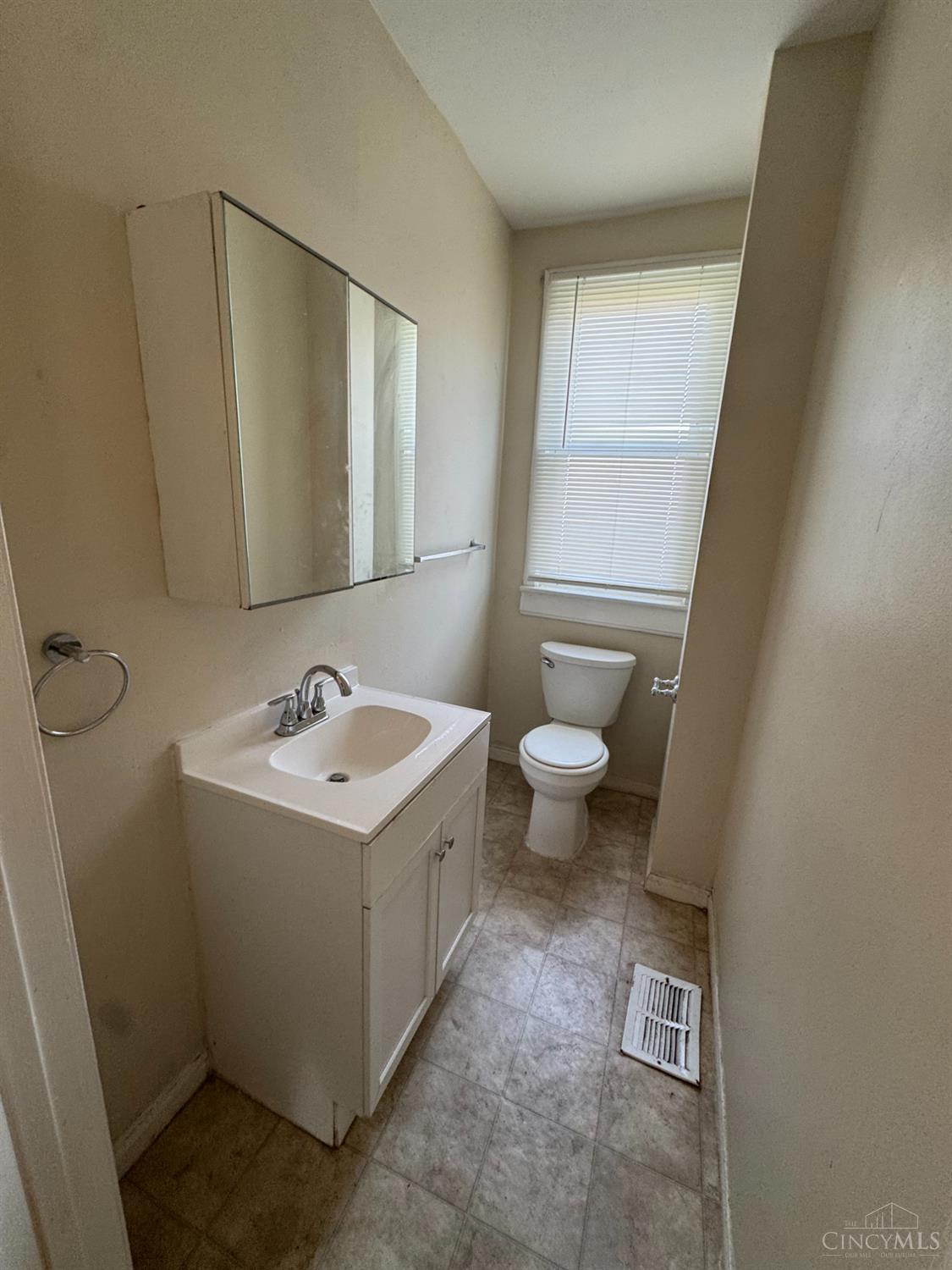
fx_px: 513
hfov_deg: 85.7
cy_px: 635
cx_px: 476
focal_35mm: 14
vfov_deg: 102.1
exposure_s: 1/120
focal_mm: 2.22
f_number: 2.2
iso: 125
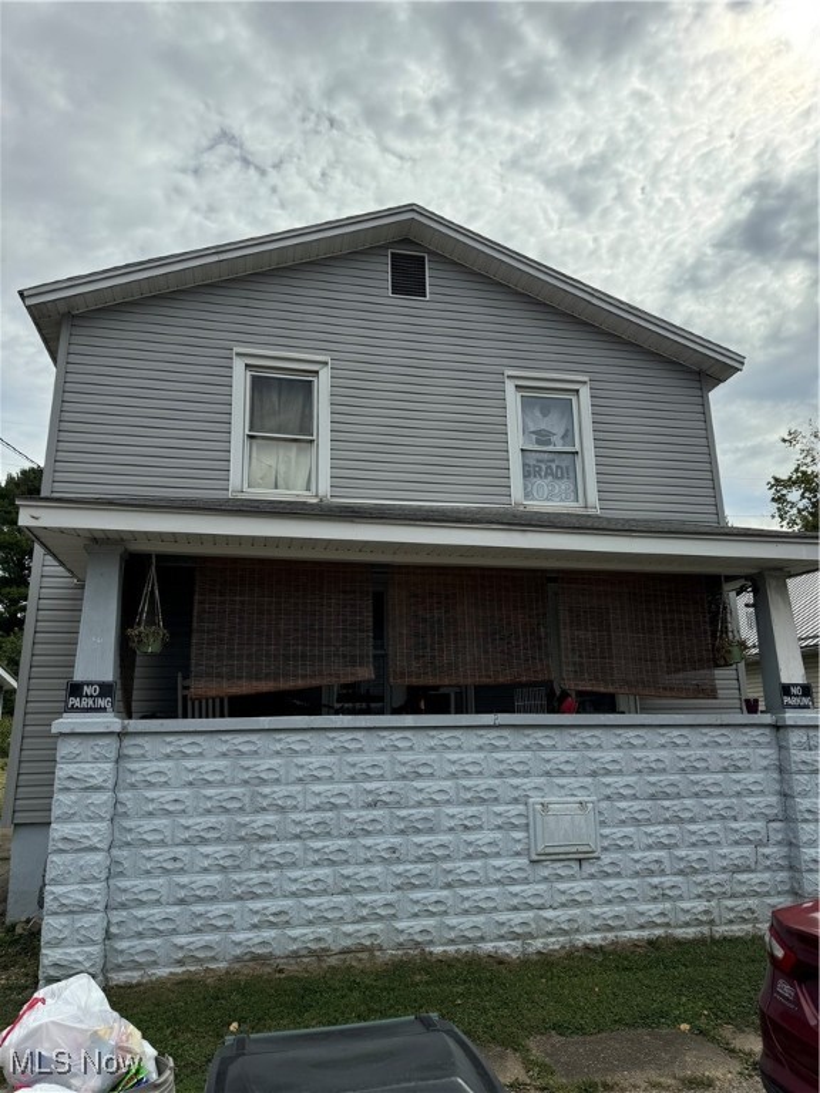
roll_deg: +1.0
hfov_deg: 56.8
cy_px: 546
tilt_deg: +14.2
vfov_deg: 71.6
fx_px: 758
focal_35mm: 24
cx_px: 410
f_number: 1.78
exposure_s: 1/5814
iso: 80
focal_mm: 6.76
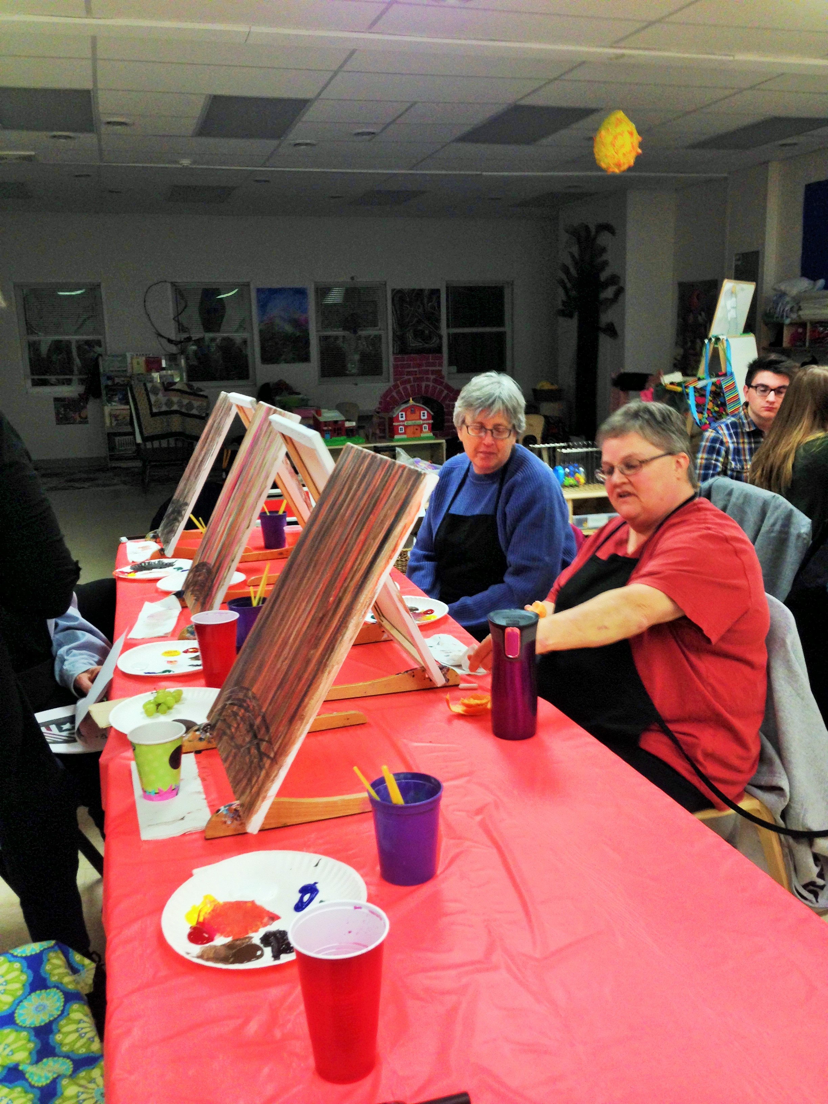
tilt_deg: -12.3
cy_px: 552
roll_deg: +1.7
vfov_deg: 55.4
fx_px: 1052
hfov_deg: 42.9
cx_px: 414
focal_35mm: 33
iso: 64
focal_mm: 4.12
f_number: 2.4
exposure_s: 1/60
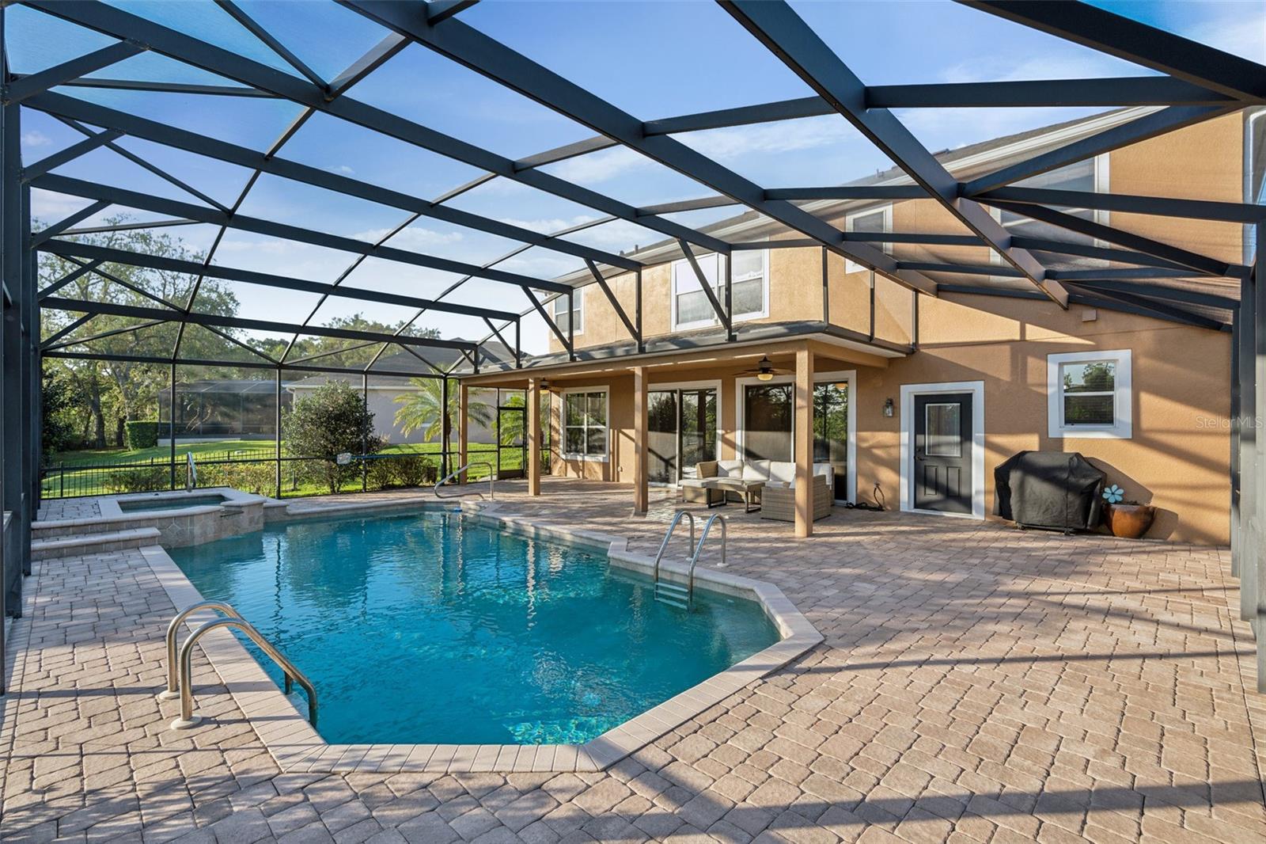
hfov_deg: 96.7
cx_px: 633
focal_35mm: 16
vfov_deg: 73.7
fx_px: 563
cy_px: 422
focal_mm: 16
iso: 125
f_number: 7.1
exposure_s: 1/100
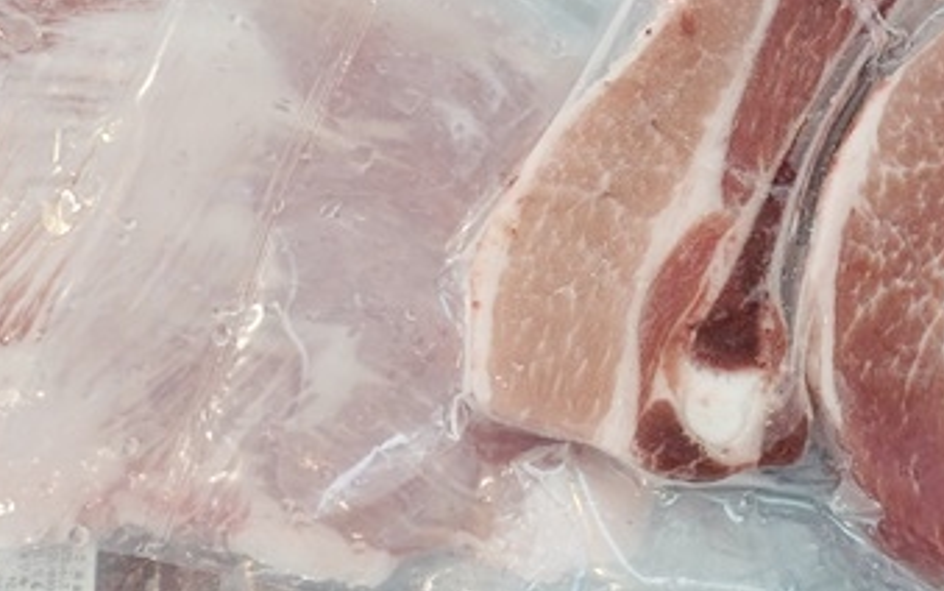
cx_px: 788
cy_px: 18
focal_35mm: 77
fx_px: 1981
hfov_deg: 26.2
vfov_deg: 16.6
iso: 800
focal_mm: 32
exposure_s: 1/60
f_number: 5.6
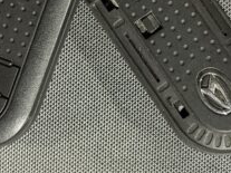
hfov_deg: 22.3
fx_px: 587
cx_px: 102
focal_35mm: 88
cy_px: 51
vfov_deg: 16.7
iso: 320
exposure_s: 1/20
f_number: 1.6
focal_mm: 5.96
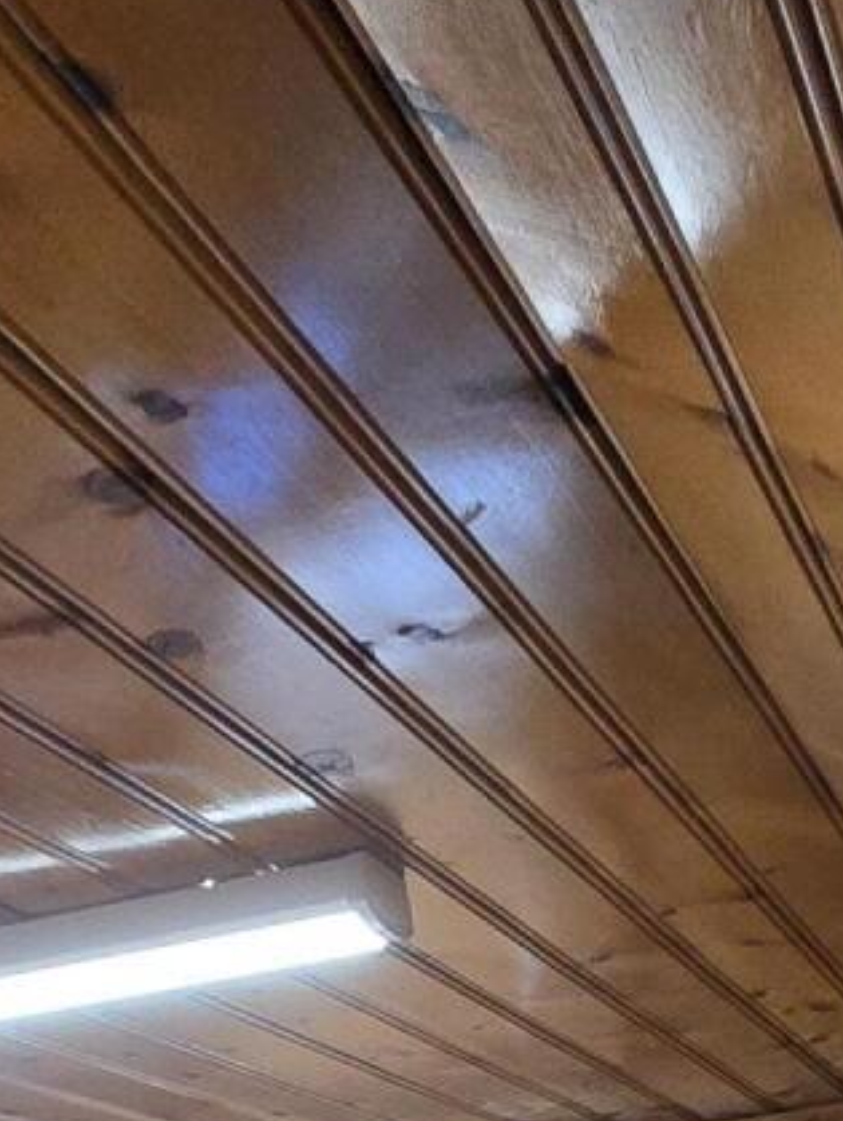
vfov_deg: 22.9
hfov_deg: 23.7
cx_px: 482
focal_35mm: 62
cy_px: 1825
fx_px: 2010
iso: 1000
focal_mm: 2.2
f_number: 2.2
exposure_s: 1/60
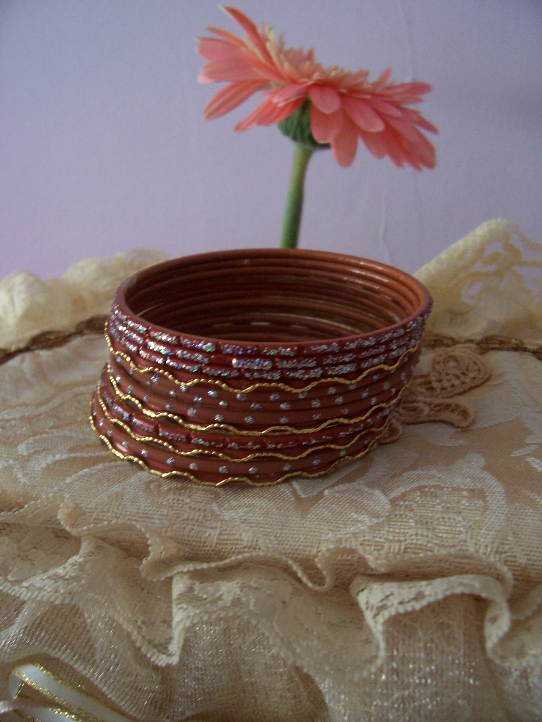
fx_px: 710
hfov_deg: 41.8
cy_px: 361
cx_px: 271
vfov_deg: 54.0
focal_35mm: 34
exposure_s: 1/8
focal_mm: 5.6
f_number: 2.7
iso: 160
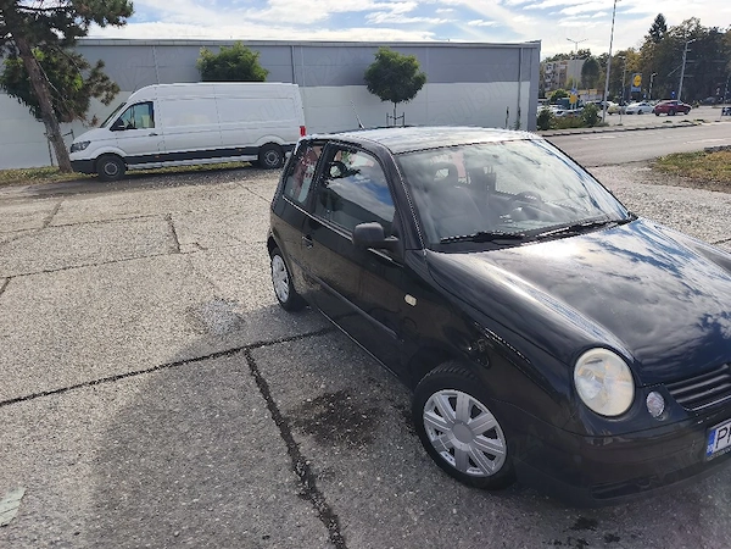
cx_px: 366
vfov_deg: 58.9
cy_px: 274
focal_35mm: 23
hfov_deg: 73.9
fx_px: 486
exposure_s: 1/1667
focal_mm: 6.18
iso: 50
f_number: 1.65
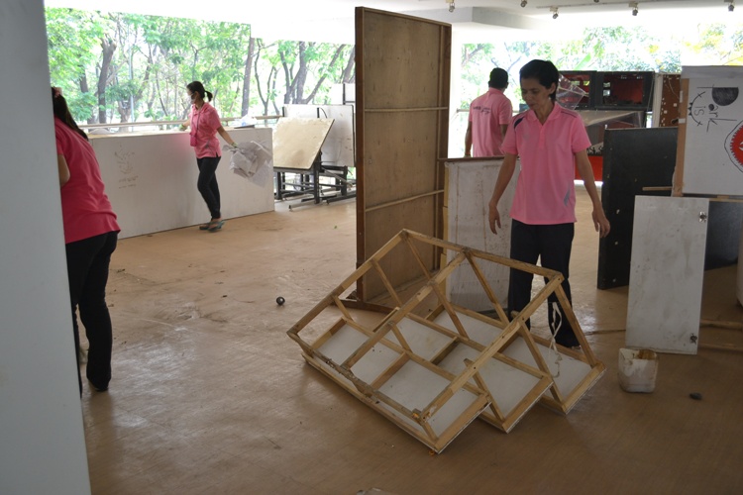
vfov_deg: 40.0
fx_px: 681
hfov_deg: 57.2
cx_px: 372
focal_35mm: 33
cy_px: 248
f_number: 4
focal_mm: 22
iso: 400
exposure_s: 1/80
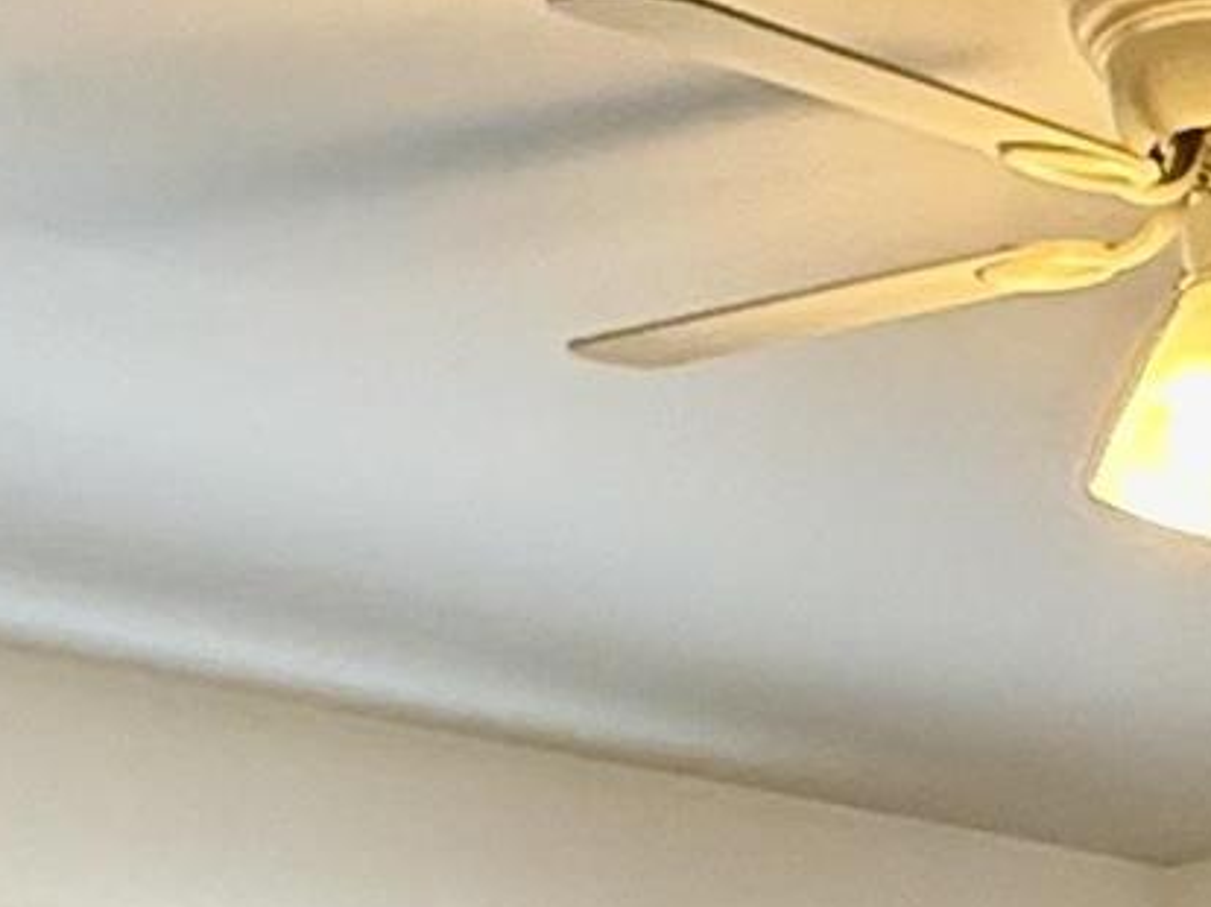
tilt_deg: -4.1
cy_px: 1858
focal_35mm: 104
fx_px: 3636
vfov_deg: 12.4
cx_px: 1790
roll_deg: +1.3
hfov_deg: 17.2
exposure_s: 1/60
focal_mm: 2.22
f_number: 2.2
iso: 320
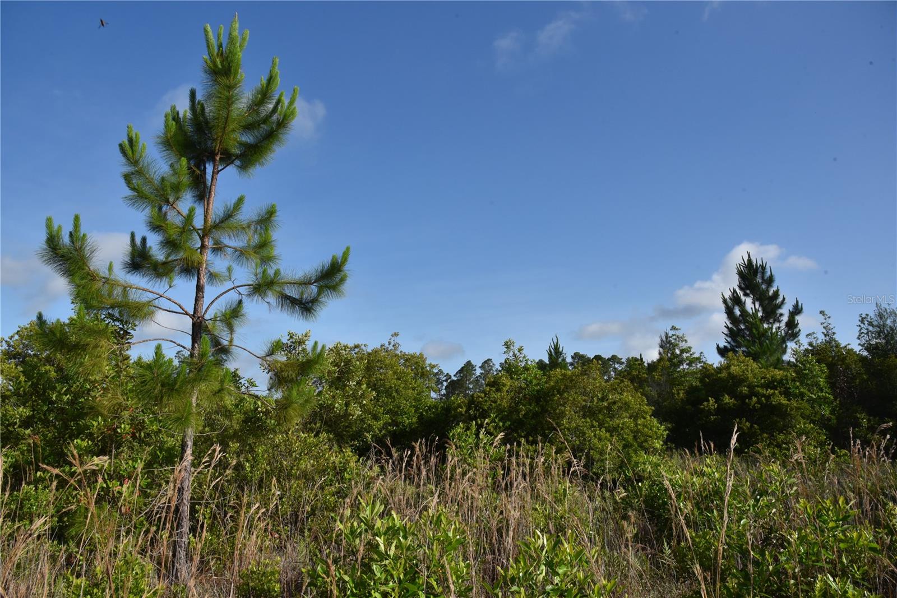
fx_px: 598
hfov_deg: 73.7
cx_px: 448
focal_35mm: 24
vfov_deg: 53.1
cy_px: 299
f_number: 16
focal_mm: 24
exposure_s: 1/1000
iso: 1250
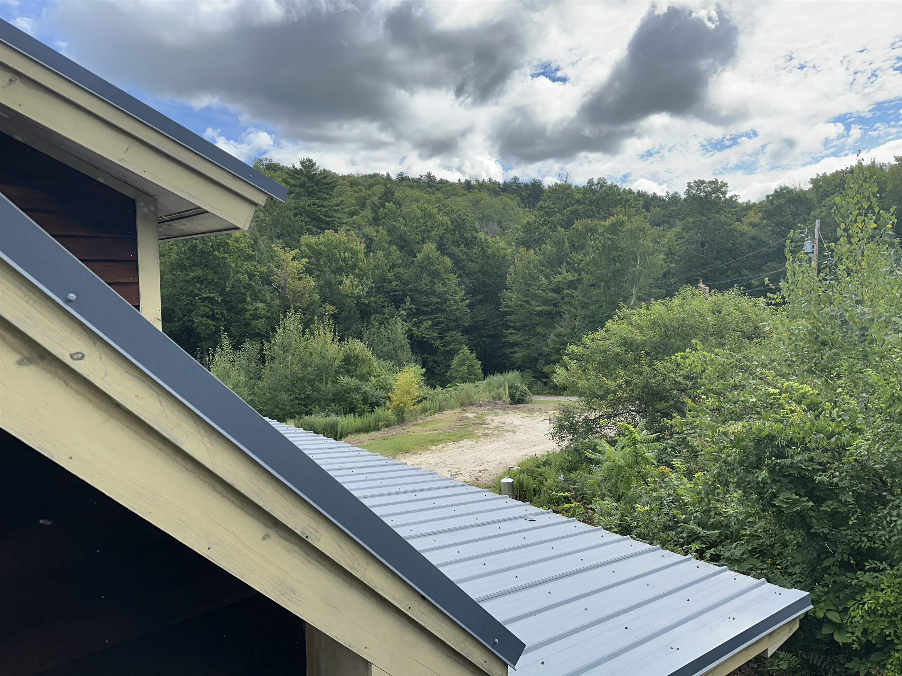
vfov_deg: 56.8
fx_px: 625
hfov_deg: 71.6
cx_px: 451
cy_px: 338
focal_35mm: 24
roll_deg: +0.3
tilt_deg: -5.5
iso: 80
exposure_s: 1/2028
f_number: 1.78
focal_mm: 6.86
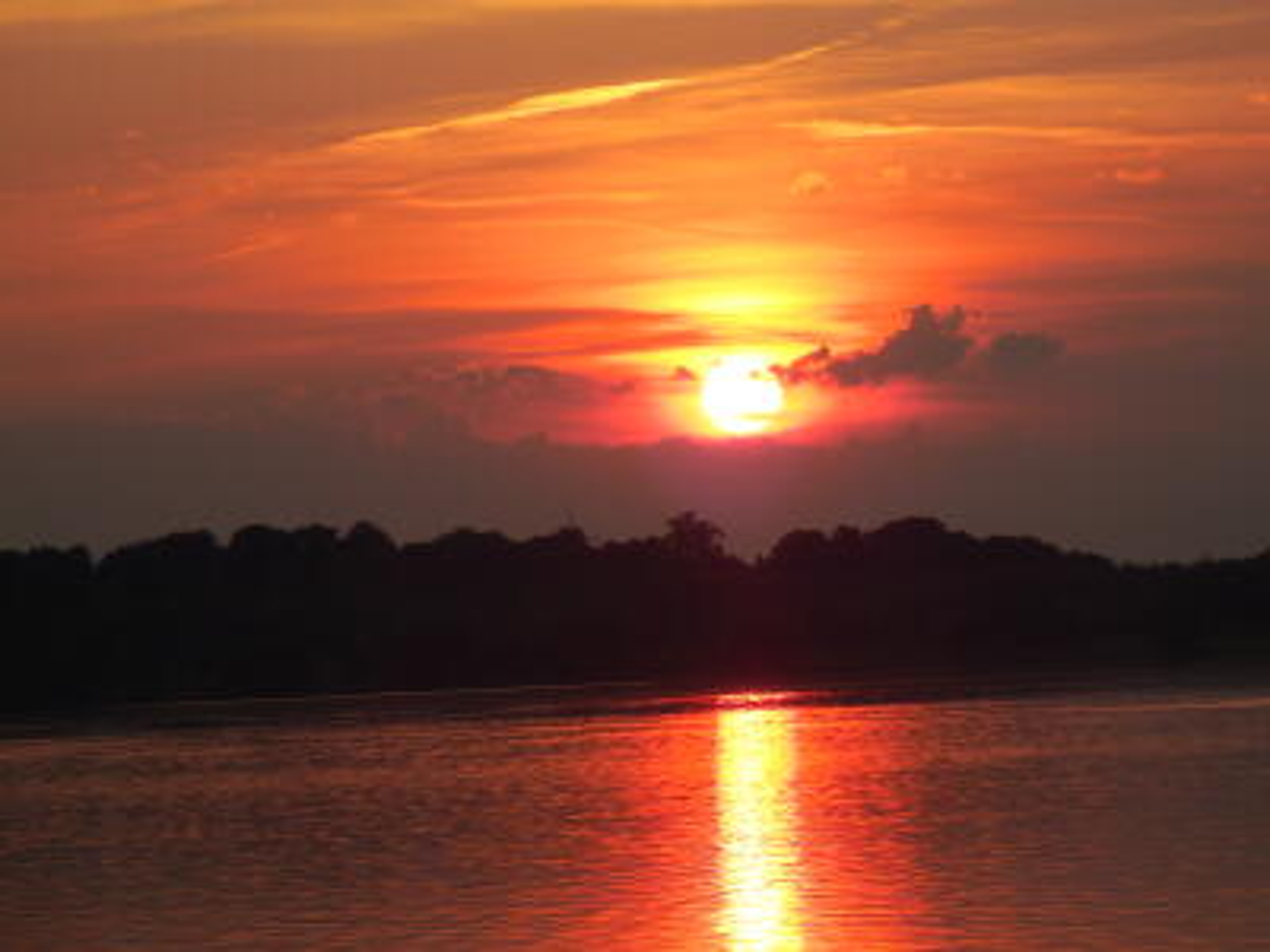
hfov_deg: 8.8
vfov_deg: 6.6
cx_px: 635
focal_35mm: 225
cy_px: 476
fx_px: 8255
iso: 80
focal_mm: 40.2
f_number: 6.1
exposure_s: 1/250
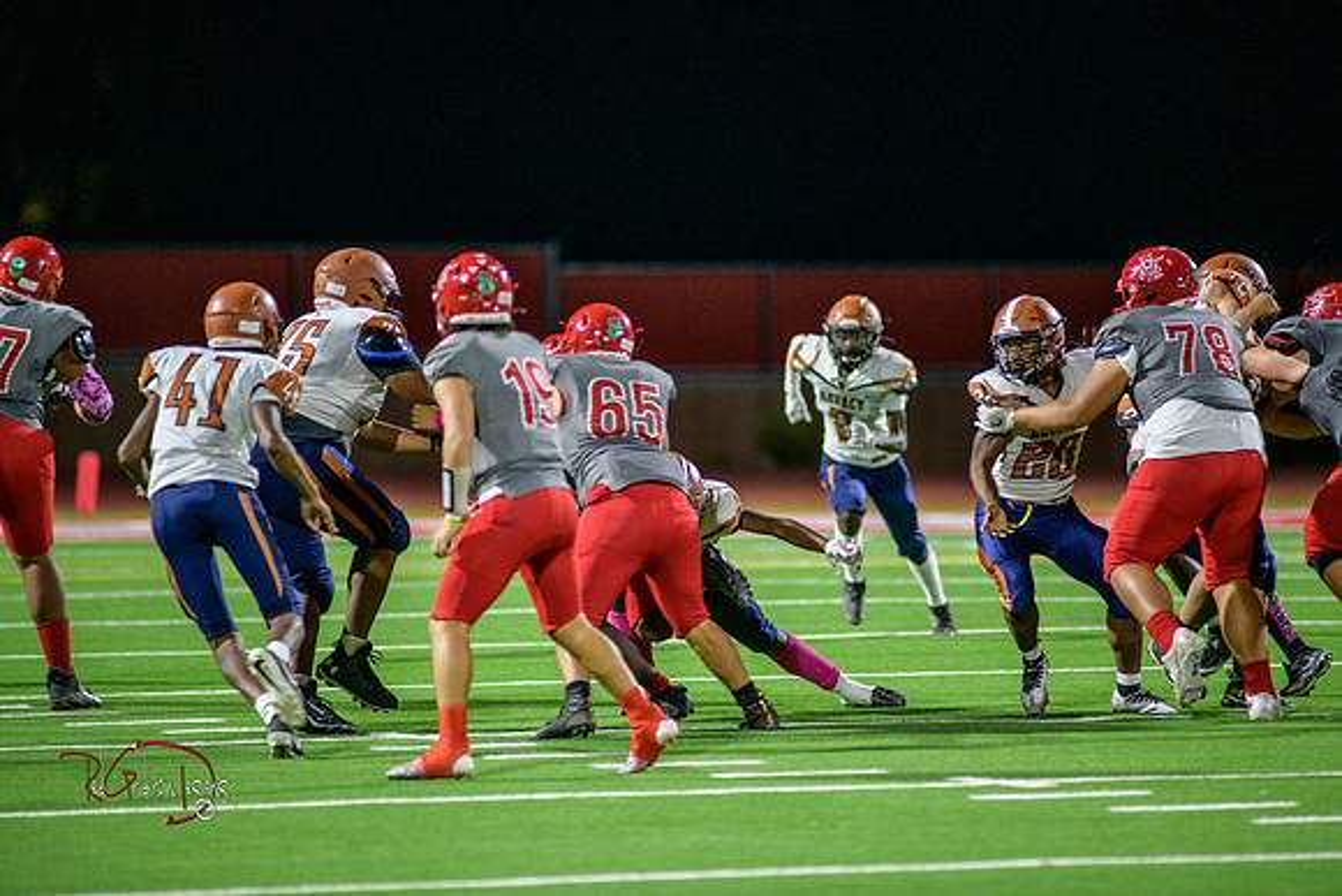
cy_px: 448
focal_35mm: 300
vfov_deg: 4.6
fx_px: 11185
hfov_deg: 6.9
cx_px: 671
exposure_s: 1/500
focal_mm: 300
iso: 2000
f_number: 2.8
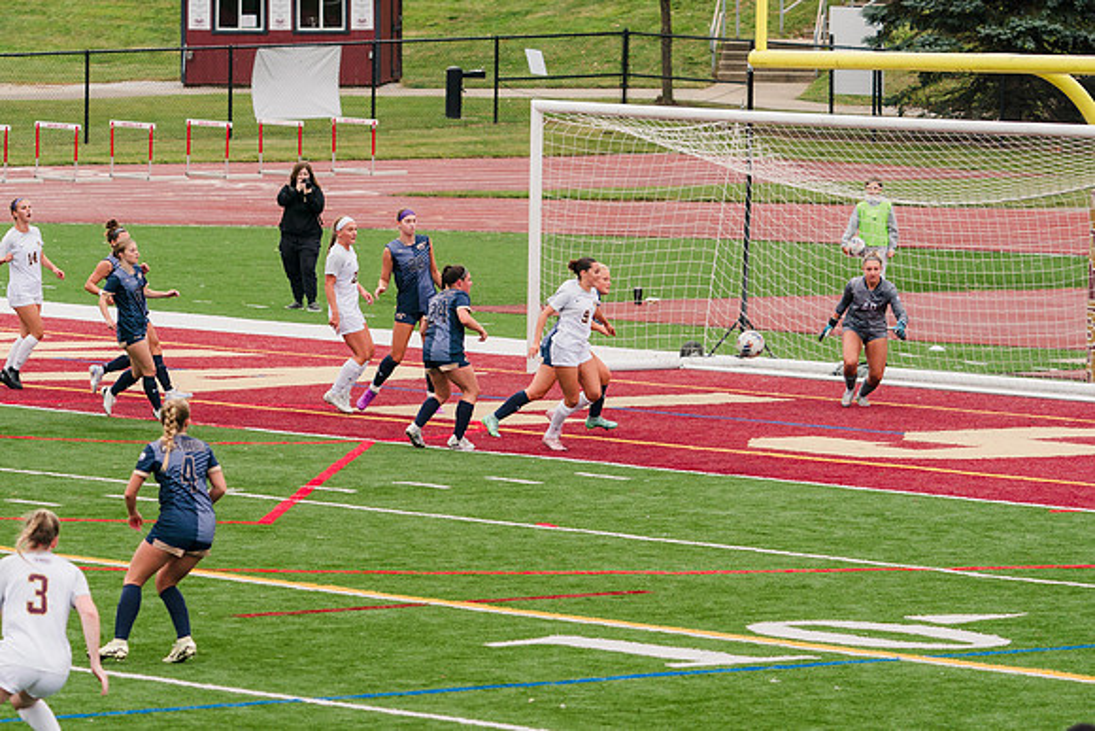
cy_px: 456
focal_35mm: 250
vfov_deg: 5.5
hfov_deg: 8.2
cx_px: 411
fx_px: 7597
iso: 500
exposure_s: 1/1600
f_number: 5.6
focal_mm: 200
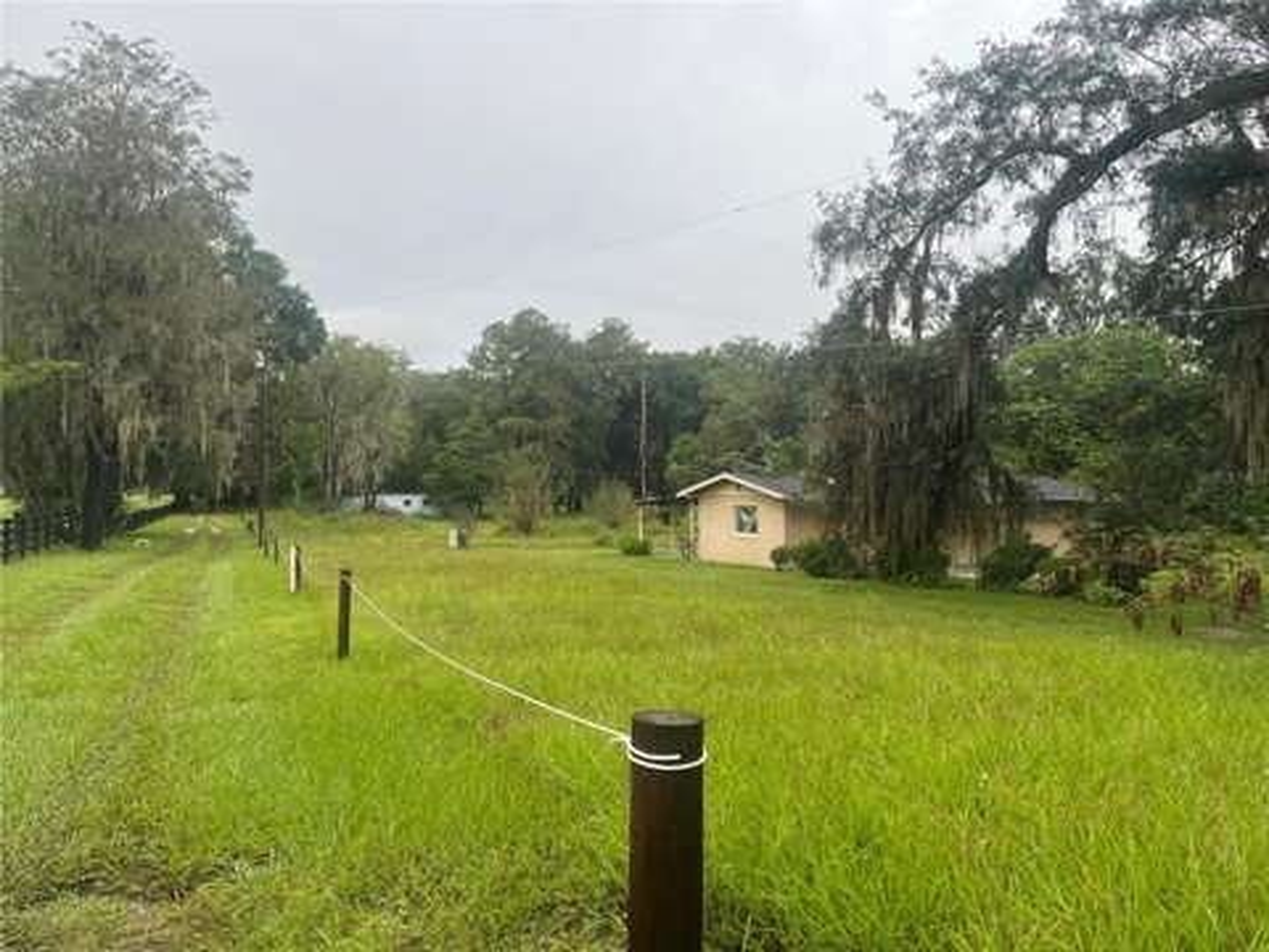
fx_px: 953
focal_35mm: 26
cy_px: 476
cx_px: 634
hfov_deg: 67.3
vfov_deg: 53.1
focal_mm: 5.1
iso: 50
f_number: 1.6
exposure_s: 1/810
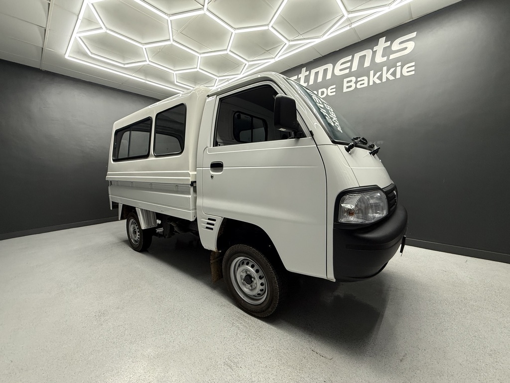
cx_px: 255
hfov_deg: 102.1
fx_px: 206
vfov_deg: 85.7
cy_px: 192
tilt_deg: -5.9
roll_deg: +1.0
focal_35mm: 14
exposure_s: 1/100
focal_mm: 2.22
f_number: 2.2
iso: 250
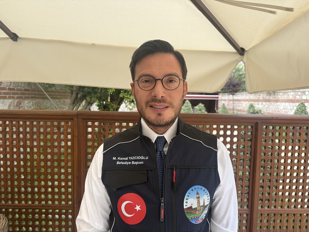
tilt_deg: -5.1
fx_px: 214
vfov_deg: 56.8
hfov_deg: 71.6
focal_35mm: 24
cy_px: 116
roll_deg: -1.1
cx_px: 154
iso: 80
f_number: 1.78
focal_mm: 6.76
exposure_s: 1/303
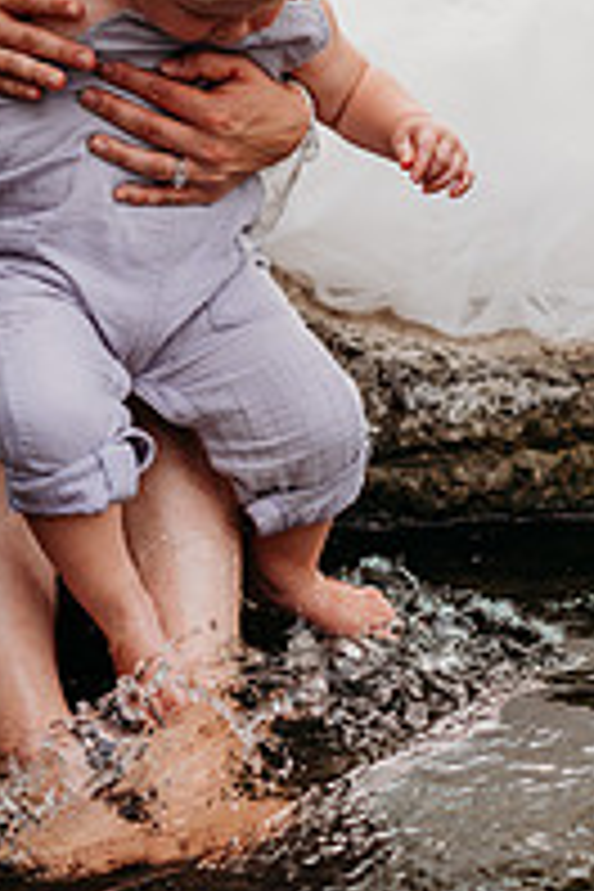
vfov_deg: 10.6
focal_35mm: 193
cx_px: 63
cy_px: 104
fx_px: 4776
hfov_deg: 7.1
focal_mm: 85
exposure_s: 1/1600
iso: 500
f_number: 2.8
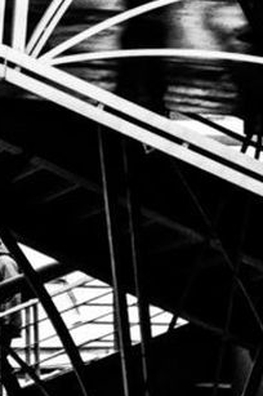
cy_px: 506
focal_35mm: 329
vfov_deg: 6.2
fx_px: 3618
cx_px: -64
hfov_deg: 4.2
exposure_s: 1/400
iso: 500
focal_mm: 75
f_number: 8
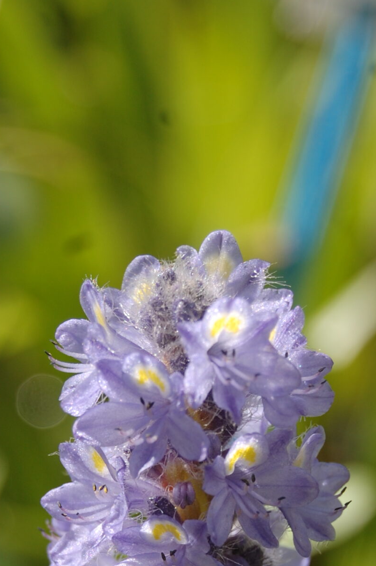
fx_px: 2763
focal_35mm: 176
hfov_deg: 7.8
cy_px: 496
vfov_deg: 11.6
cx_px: 146
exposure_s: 1/500
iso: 220
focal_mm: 55
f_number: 5.6
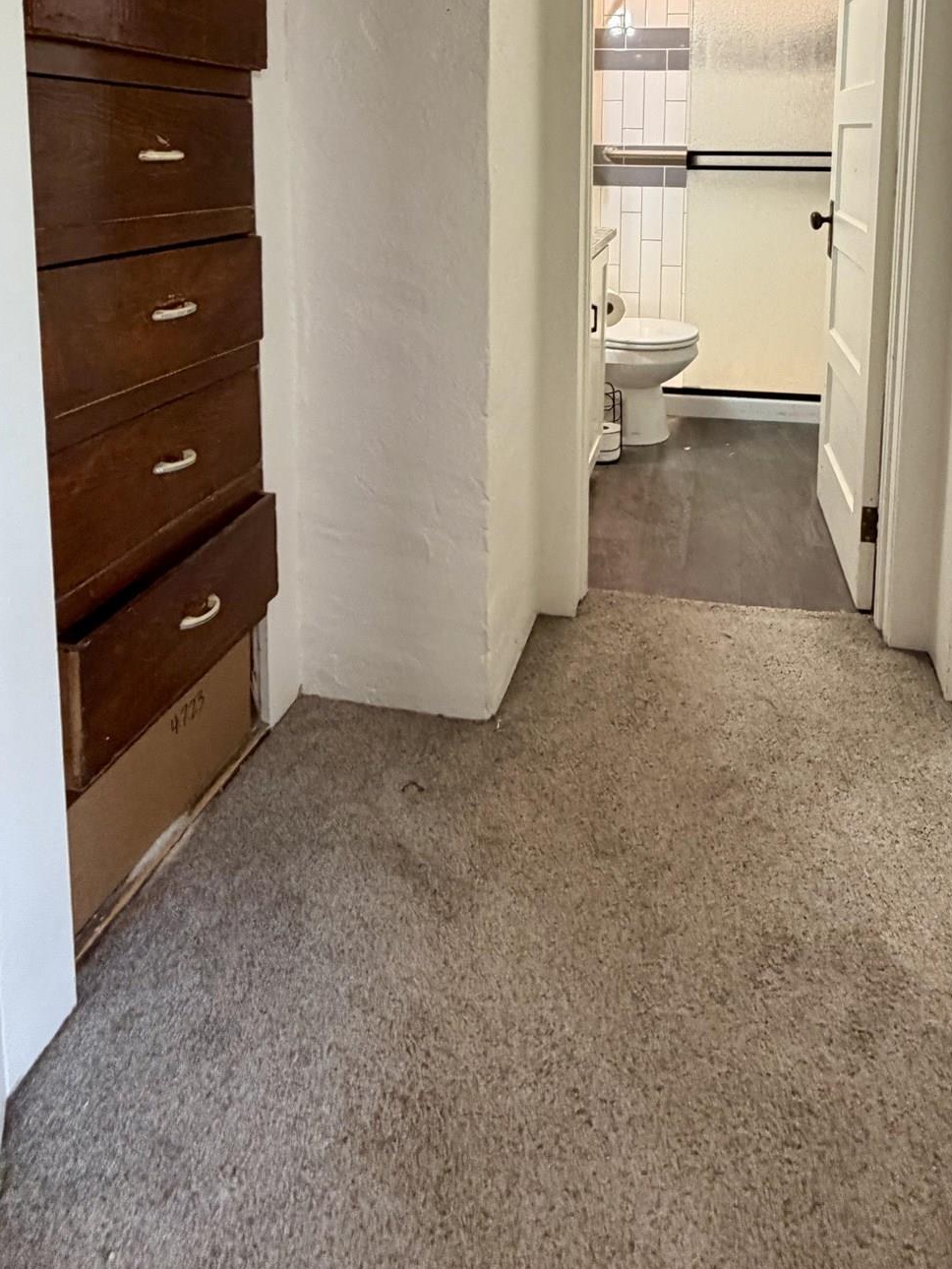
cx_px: 557
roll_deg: +0.9
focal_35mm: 25
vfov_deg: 62.8
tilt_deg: -7.5
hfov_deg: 54.6
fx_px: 916
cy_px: 235
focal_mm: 2.22
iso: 400
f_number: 2.2
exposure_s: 1/60
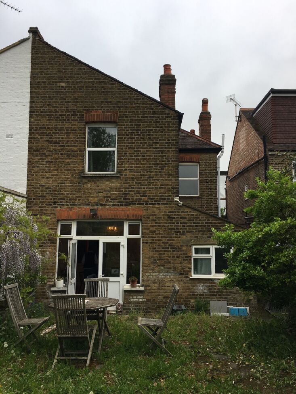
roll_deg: -0.1
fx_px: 331
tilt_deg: +7.1
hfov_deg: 48.2
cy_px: 197
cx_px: 148
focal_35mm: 29
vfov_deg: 61.7
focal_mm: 4.15
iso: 25
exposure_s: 1/200
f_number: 2.2
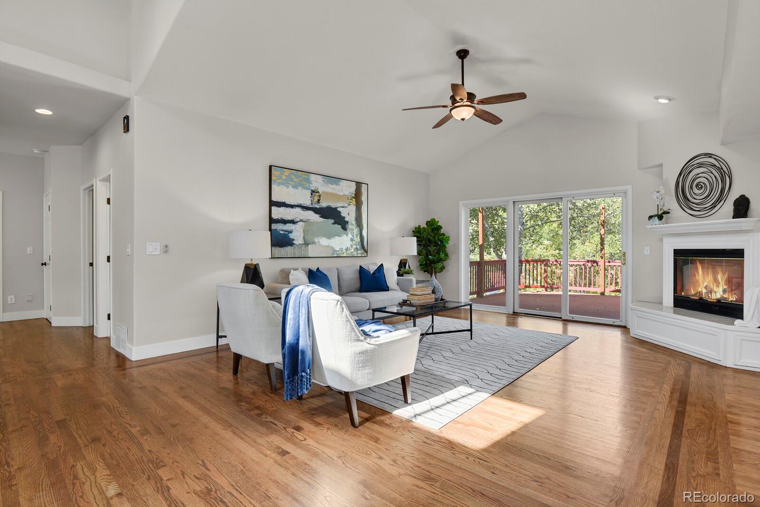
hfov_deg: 93.3
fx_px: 359
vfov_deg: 70.4
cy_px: 254
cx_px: 380
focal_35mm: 17
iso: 1000
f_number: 8
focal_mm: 17
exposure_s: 1/20
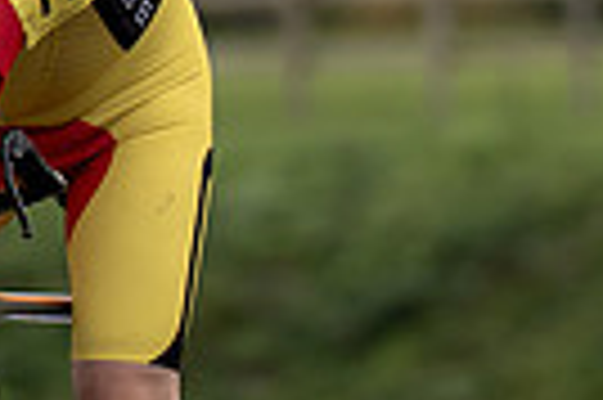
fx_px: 21012
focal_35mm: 1256
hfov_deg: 1.6
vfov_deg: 1.1
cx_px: -117
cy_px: 305
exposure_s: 1/800
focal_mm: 200
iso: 160
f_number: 4
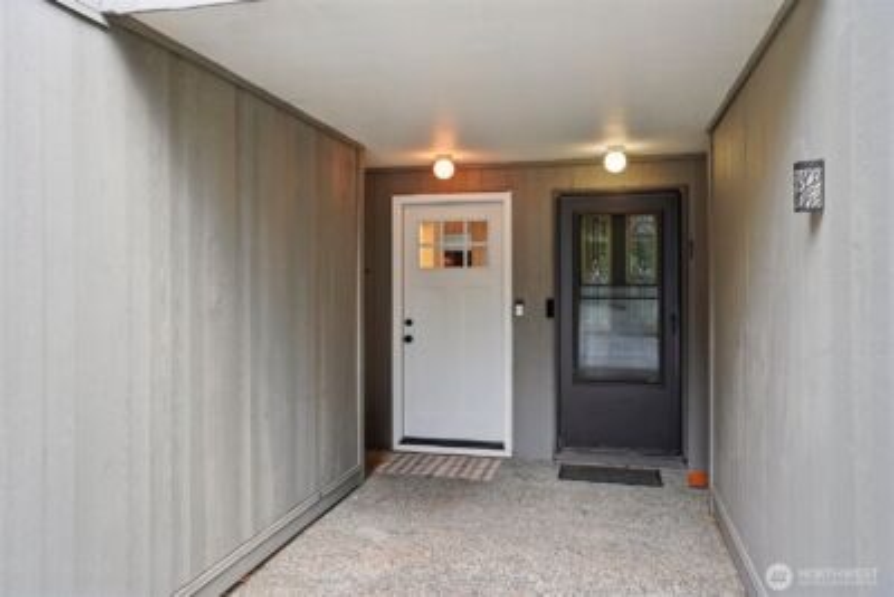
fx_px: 696
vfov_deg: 46.4
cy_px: 298
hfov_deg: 65.5
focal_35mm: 28
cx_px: 447
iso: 400
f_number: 8
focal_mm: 28
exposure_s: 1/15
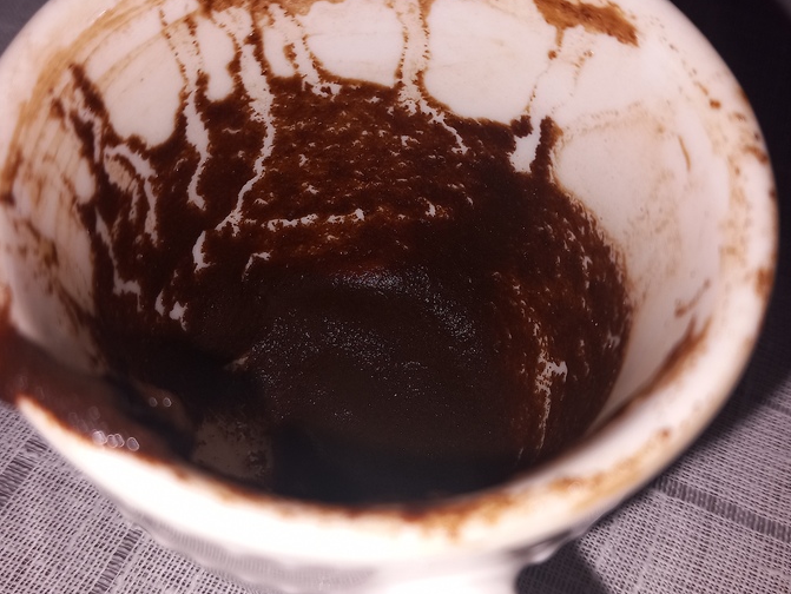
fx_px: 846
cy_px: 282
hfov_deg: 50.1
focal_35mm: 37
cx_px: 388
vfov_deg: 38.7
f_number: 1.8
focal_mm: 4
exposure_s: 1/100
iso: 20
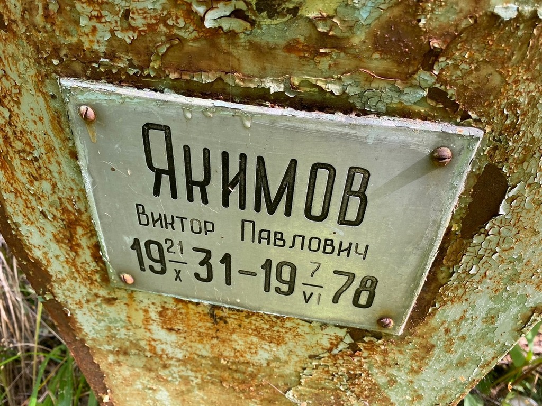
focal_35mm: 26
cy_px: 203
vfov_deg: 53.1
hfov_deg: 67.3
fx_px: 407
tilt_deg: -38.0
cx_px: 271
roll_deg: +3.0
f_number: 1.8
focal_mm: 4.25
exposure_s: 1/122
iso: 64
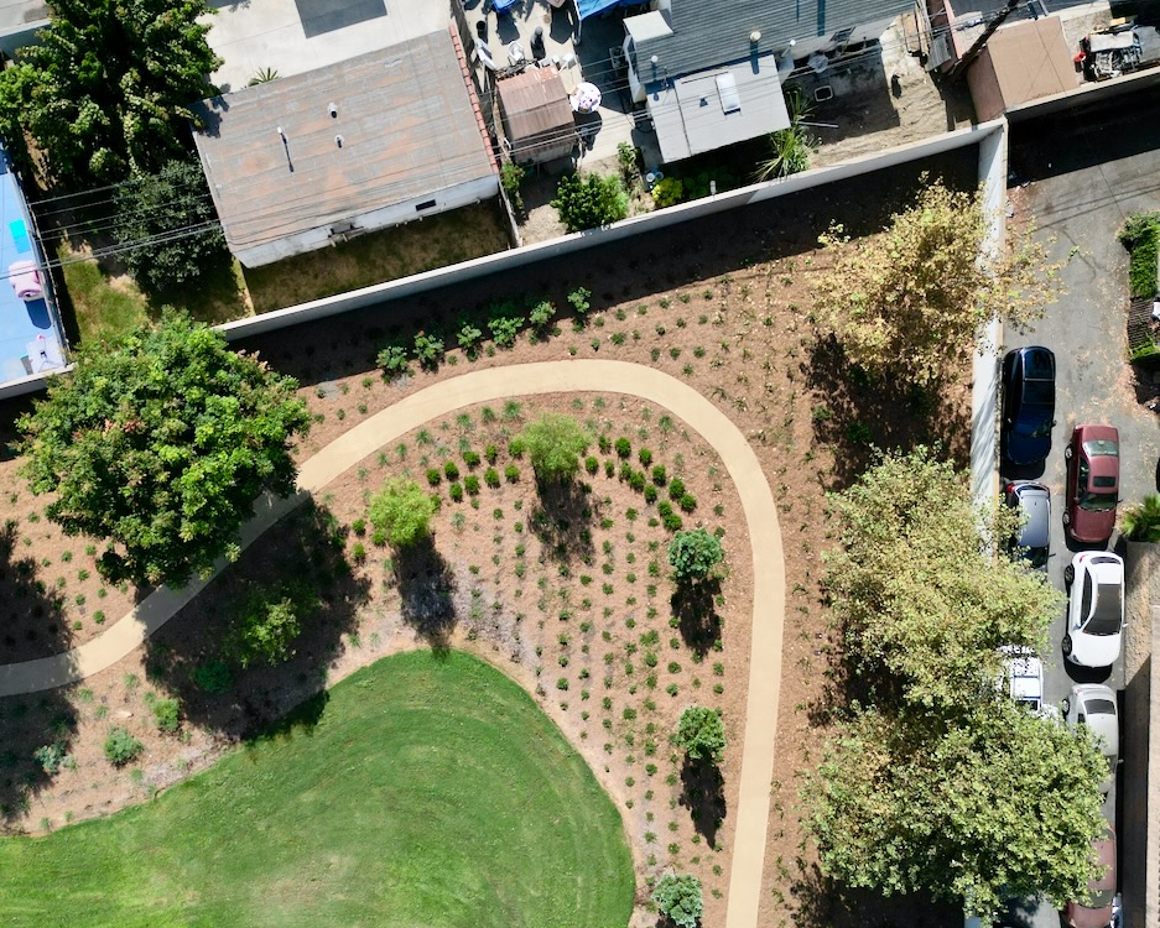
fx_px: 1099
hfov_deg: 55.4
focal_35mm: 32
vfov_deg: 45.7
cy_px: 511
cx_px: 494
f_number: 1.7
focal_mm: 6.72
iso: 110
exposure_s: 1/4000
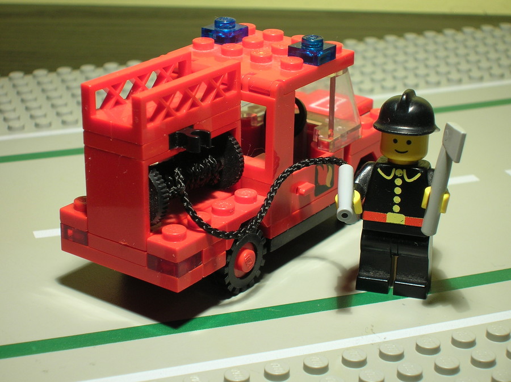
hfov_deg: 22.8
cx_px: 256
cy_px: 191
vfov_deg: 17.1
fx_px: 1268
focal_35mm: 86
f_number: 4.4
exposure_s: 1/8.2
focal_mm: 14.3
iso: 50
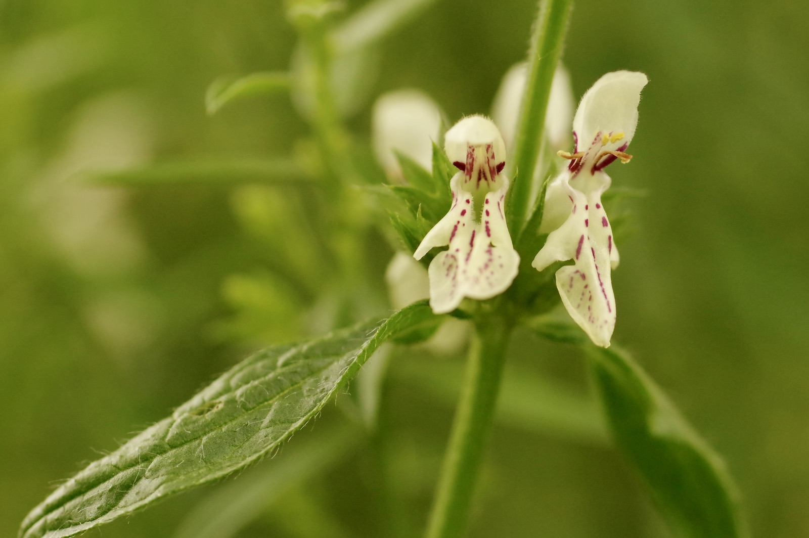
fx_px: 2358
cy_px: 269
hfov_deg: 19.5
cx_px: 404
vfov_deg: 13.0
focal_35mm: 105
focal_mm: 70
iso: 1600
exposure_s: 1/640
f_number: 4.5
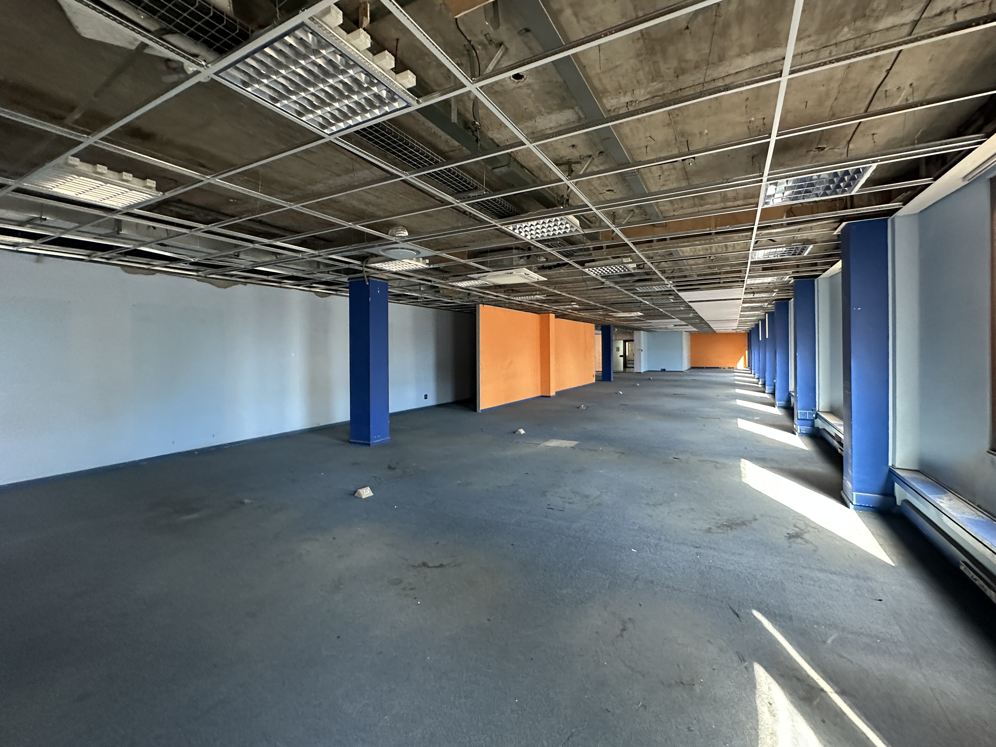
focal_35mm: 15
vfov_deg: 81.6
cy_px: 349
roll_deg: +0.9
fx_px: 432
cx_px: 508
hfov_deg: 98.2
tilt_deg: +1.5
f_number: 2.2
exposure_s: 1/60
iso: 640
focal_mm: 2.22
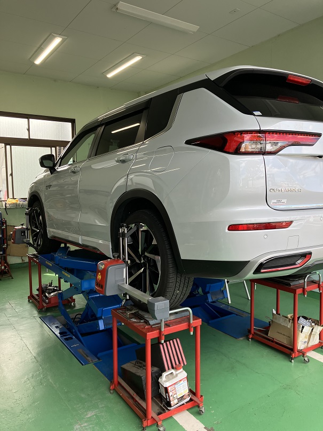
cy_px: 216
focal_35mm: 28
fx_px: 348
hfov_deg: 49.7
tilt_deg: -4.4
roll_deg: +1.0
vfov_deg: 63.5
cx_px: 162
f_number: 1.8
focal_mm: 3.99
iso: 32
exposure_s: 1/273
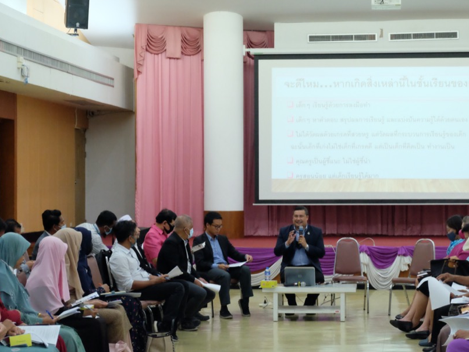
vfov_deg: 16.1
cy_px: 175
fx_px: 1246
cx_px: 297
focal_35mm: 92
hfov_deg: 21.3
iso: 5000
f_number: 5.6
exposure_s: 1/160
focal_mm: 50
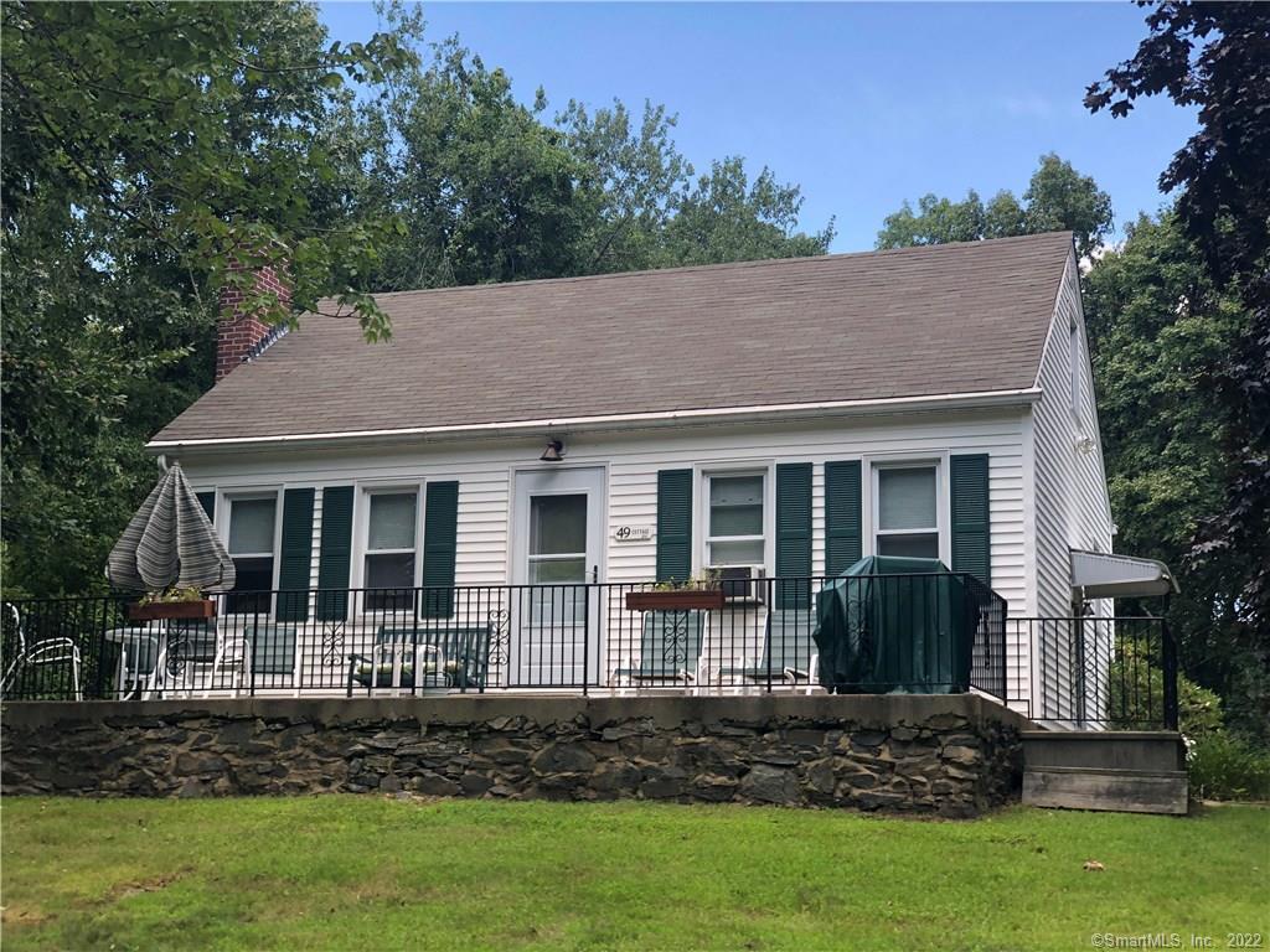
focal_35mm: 52
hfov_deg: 36.8
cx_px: 635
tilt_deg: +11.5
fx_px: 1908
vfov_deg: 28.0
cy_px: 476
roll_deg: -2.1
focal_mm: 6
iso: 16
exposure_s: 1/161
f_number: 2.4
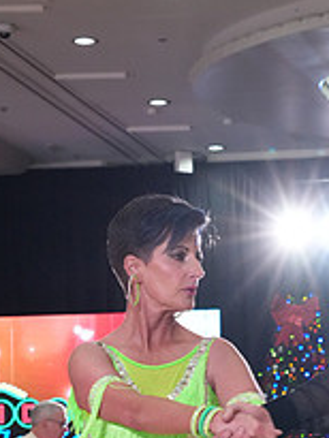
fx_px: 2241
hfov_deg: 8.3
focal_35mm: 177
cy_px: 541
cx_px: 383
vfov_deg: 10.9
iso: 4000
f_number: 7.1
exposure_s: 1/200
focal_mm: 65
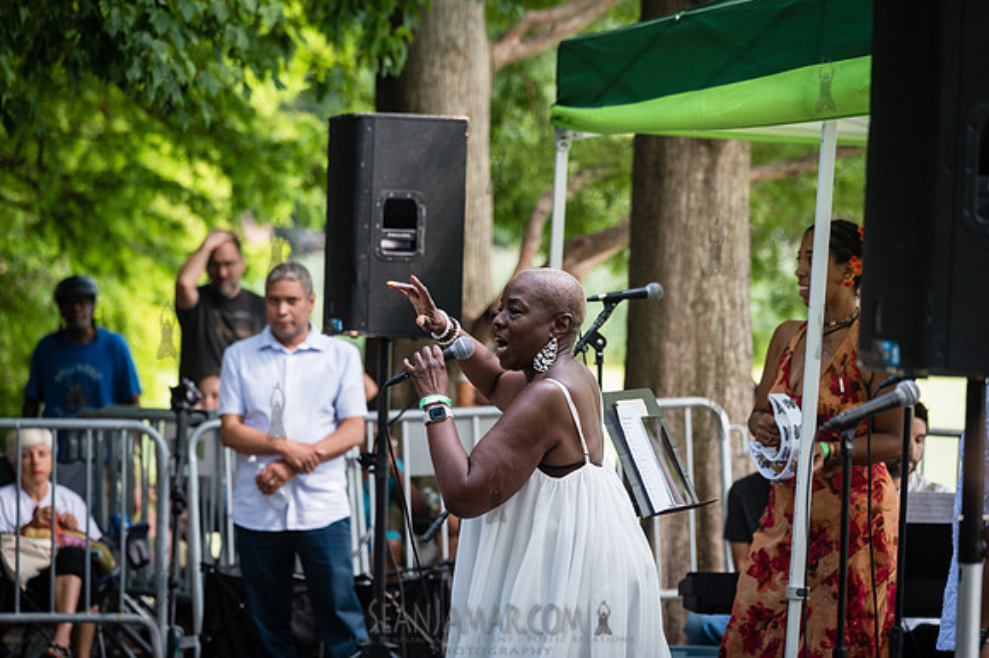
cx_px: 494
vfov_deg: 9.1
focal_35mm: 150
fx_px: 4118
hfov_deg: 13.7
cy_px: 329
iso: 640
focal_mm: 150
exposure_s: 1/500
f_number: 4
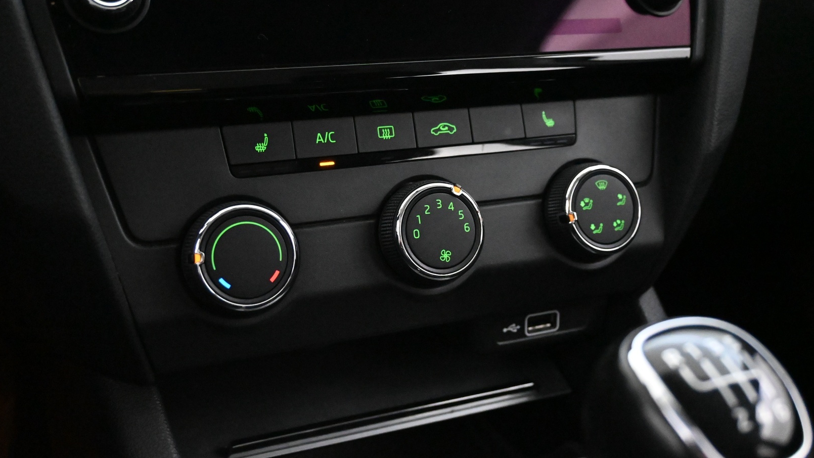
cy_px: 214
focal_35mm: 40
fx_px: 853
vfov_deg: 30.0
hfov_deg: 51.0
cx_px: 408
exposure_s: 1/40
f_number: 4.2
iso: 12800
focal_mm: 25
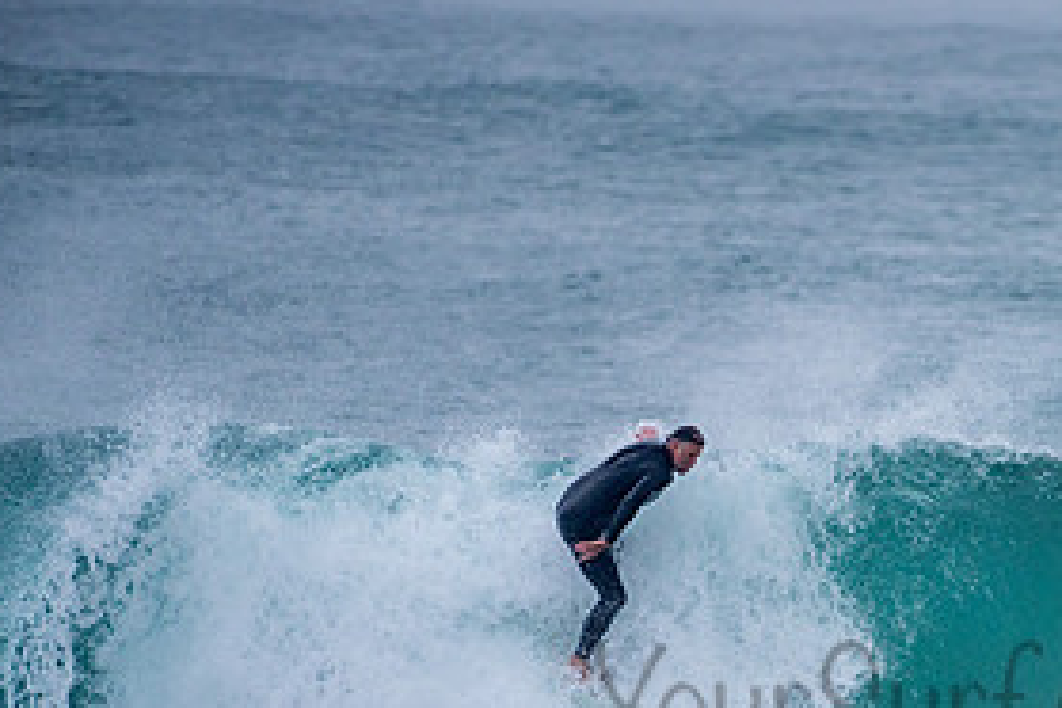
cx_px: 986
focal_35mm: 1041
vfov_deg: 1.3
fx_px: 30707
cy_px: 668
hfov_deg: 2.0
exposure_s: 1/1000
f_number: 5.6
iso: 360
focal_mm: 500
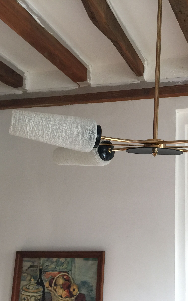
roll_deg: +1.2
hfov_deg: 29.2
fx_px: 344
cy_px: 153
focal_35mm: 42
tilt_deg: +13.0
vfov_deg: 47.2
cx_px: 173
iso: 50
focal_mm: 4.15
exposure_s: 1/33
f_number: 2.2
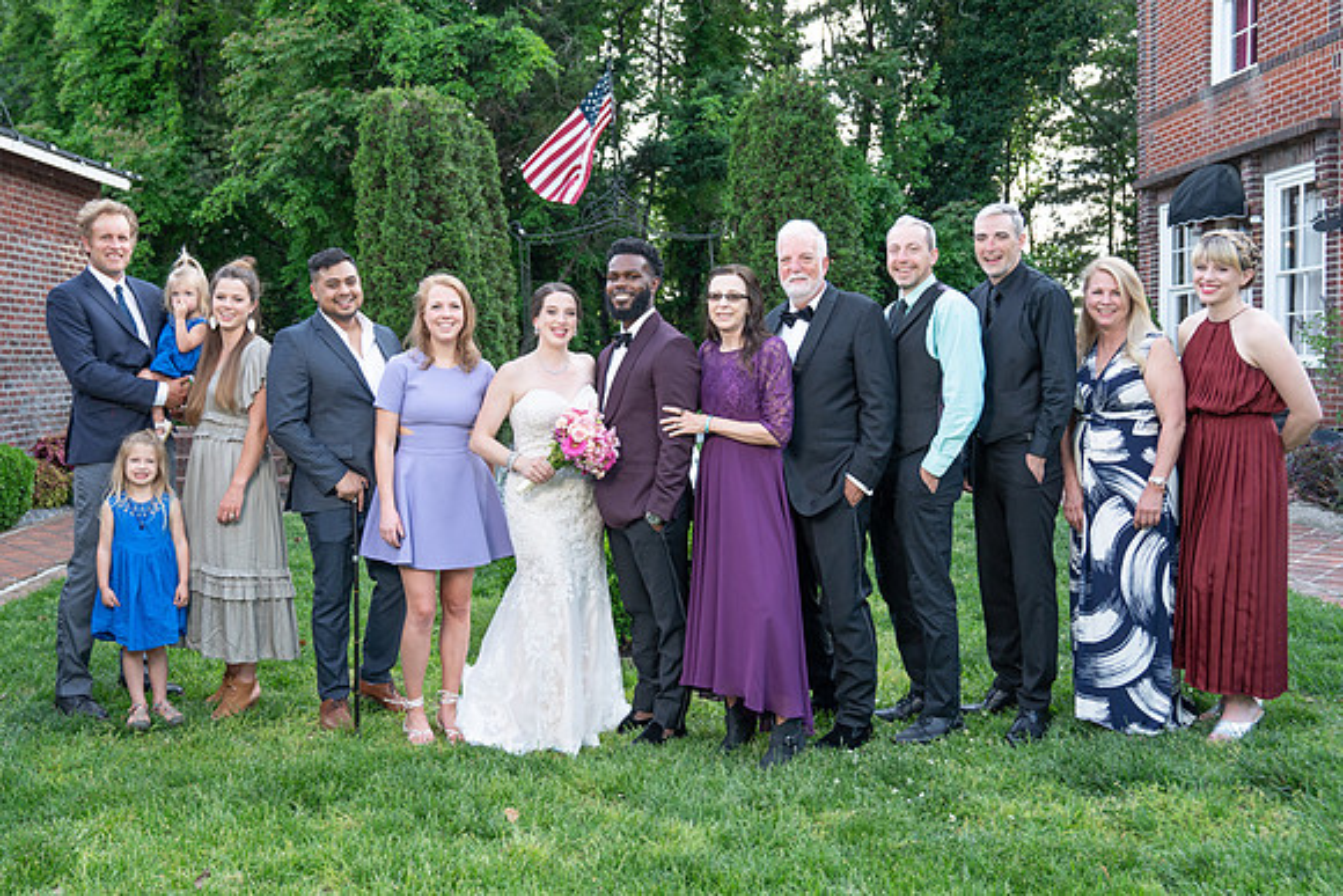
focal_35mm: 32
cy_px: 399
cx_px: 583
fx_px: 1207
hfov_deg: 58.0
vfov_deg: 40.7
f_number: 4
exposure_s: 1/200
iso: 250
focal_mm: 28
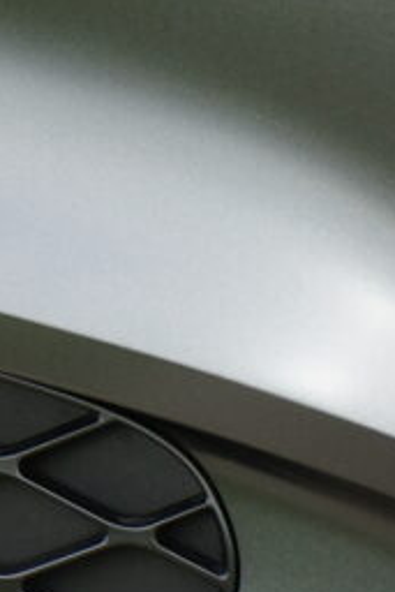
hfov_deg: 4.9
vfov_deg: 7.3
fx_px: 4602
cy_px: -227
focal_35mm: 280
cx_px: -285
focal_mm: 70
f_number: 8
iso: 100
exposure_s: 1/100
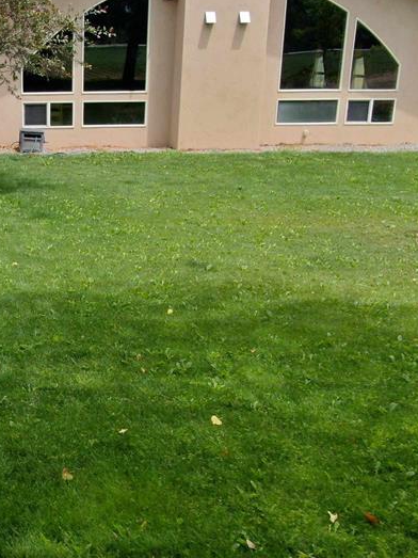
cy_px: 268
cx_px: -5
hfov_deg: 28.8
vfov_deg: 40.4
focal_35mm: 47
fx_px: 757
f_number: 2.8
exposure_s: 1/640
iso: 100
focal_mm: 4.39
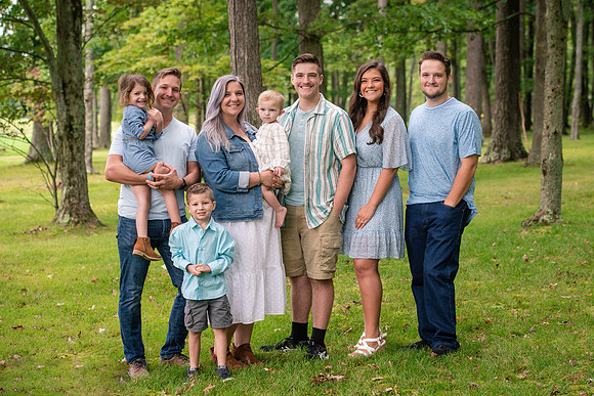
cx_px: 326
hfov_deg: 25.9
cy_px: 187
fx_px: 1293
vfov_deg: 17.4
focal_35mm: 78
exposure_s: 1/250
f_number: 4.5
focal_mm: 70
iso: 1000
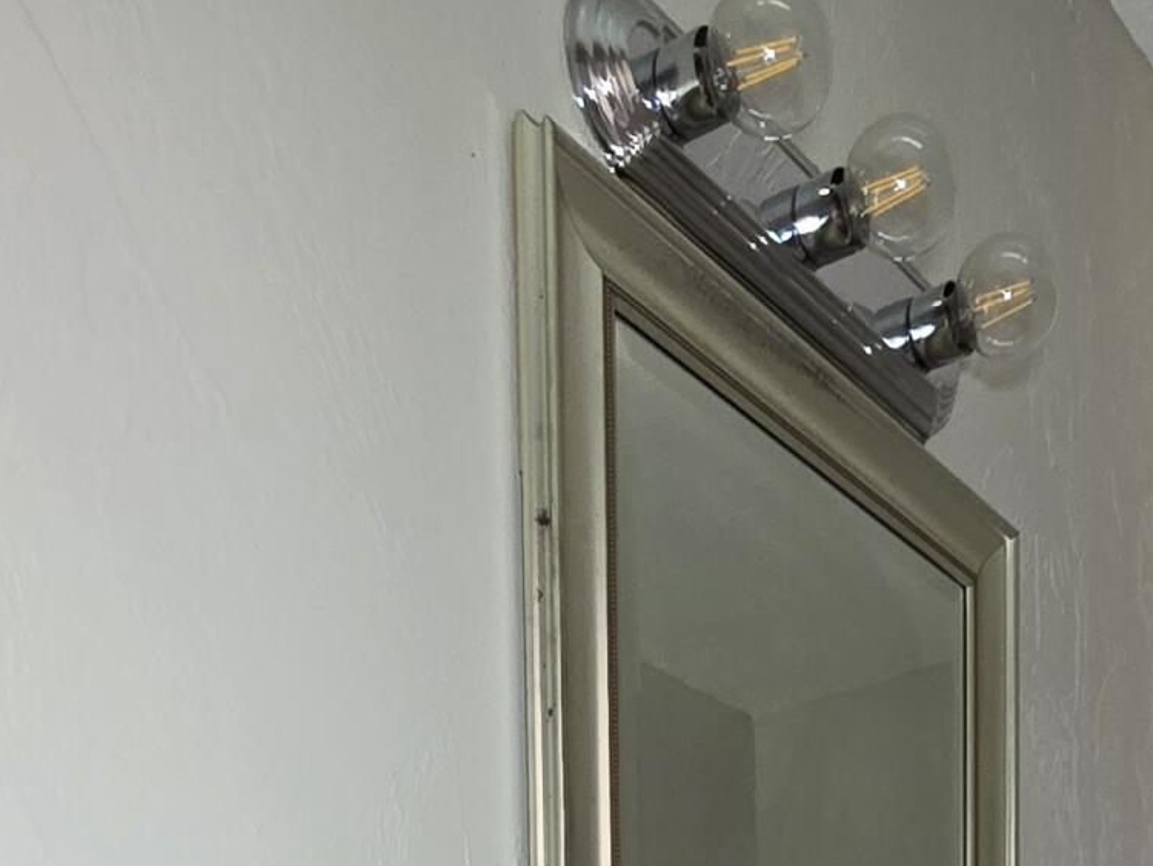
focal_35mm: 52
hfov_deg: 35.9
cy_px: 1630
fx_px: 1733
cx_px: 884
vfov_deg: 19.4
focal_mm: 2.2
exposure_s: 1/60
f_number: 1.9
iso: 200
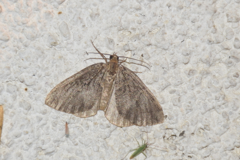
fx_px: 1160
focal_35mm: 174
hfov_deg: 11.8
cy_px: 80
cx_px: 120
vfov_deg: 7.9
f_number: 7.1
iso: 320
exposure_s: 1/60
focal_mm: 116
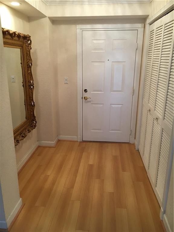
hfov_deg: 48.2
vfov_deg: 61.7
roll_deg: -1.2
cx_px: 87
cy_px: 116
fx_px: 194
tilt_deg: -17.4
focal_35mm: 29
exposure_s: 1/30
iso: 64
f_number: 2.2
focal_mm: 4.15
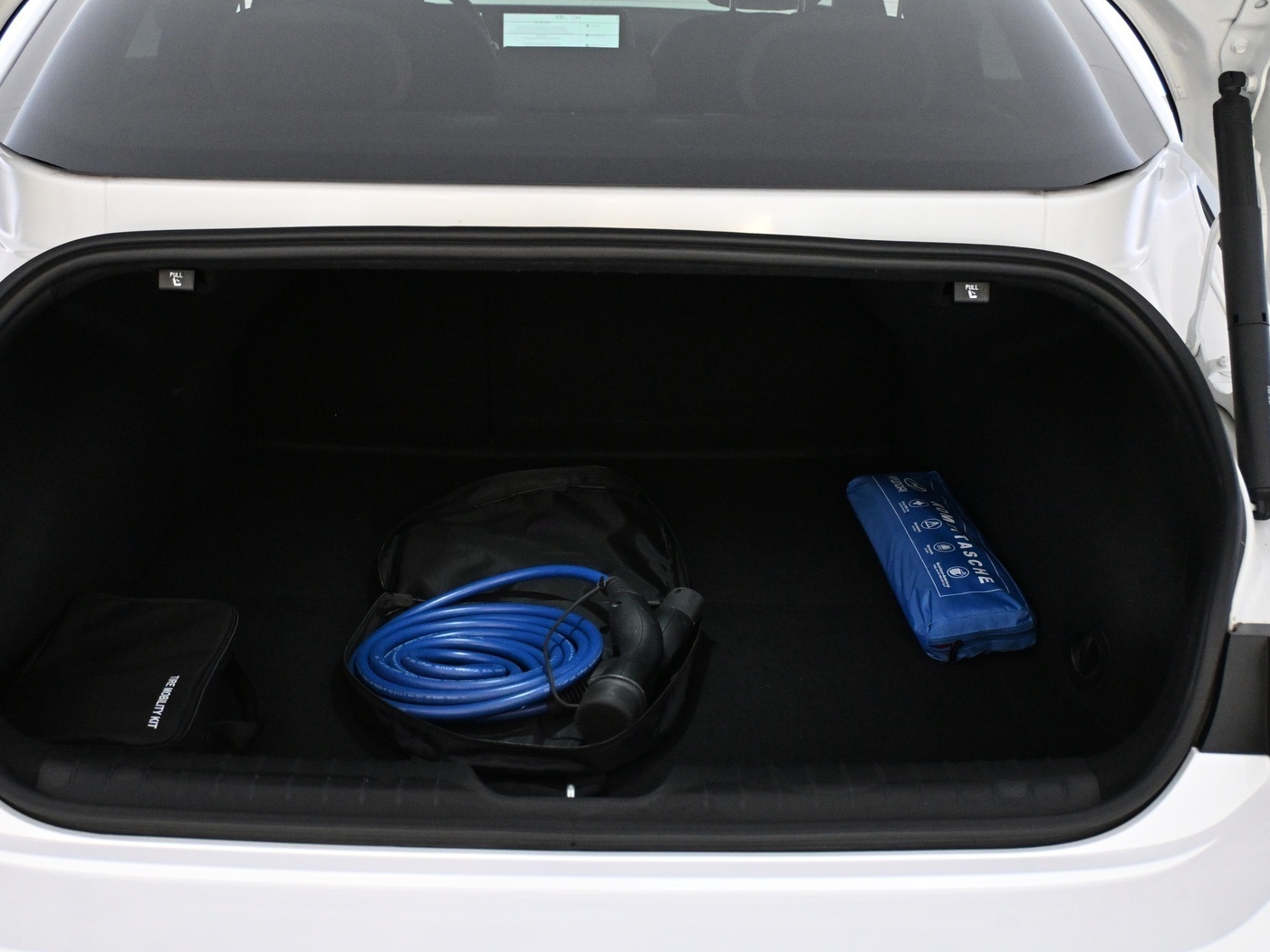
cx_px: 576
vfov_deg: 35.3
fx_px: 1498
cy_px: 474
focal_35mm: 41
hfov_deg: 45.9
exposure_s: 1/160
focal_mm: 24.5
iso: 4000
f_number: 4.2
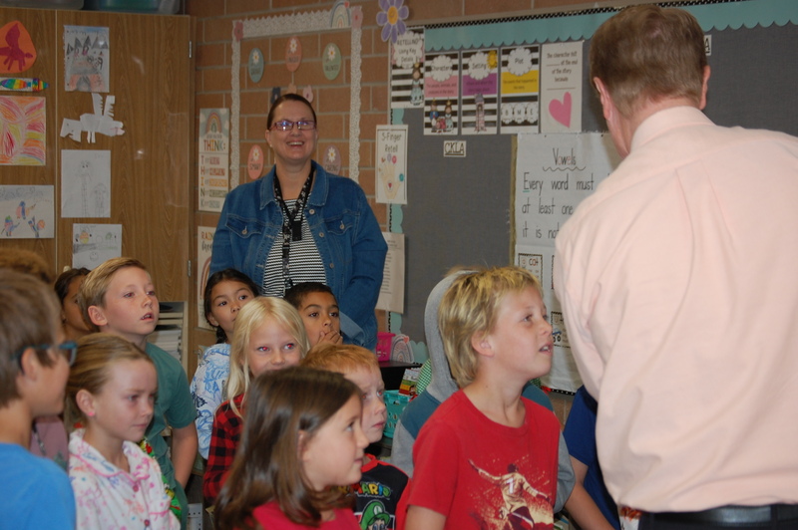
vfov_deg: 16.5
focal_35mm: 82
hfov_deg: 24.6
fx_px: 1827
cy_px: 265
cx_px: 399
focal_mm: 55
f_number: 4
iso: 400
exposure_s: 1/60
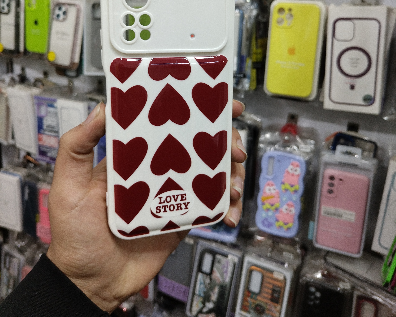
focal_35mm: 34
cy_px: 78
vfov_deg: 42.0
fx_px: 398
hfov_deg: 52.8
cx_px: 199
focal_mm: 4.7
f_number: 1.8
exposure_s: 1/50
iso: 200
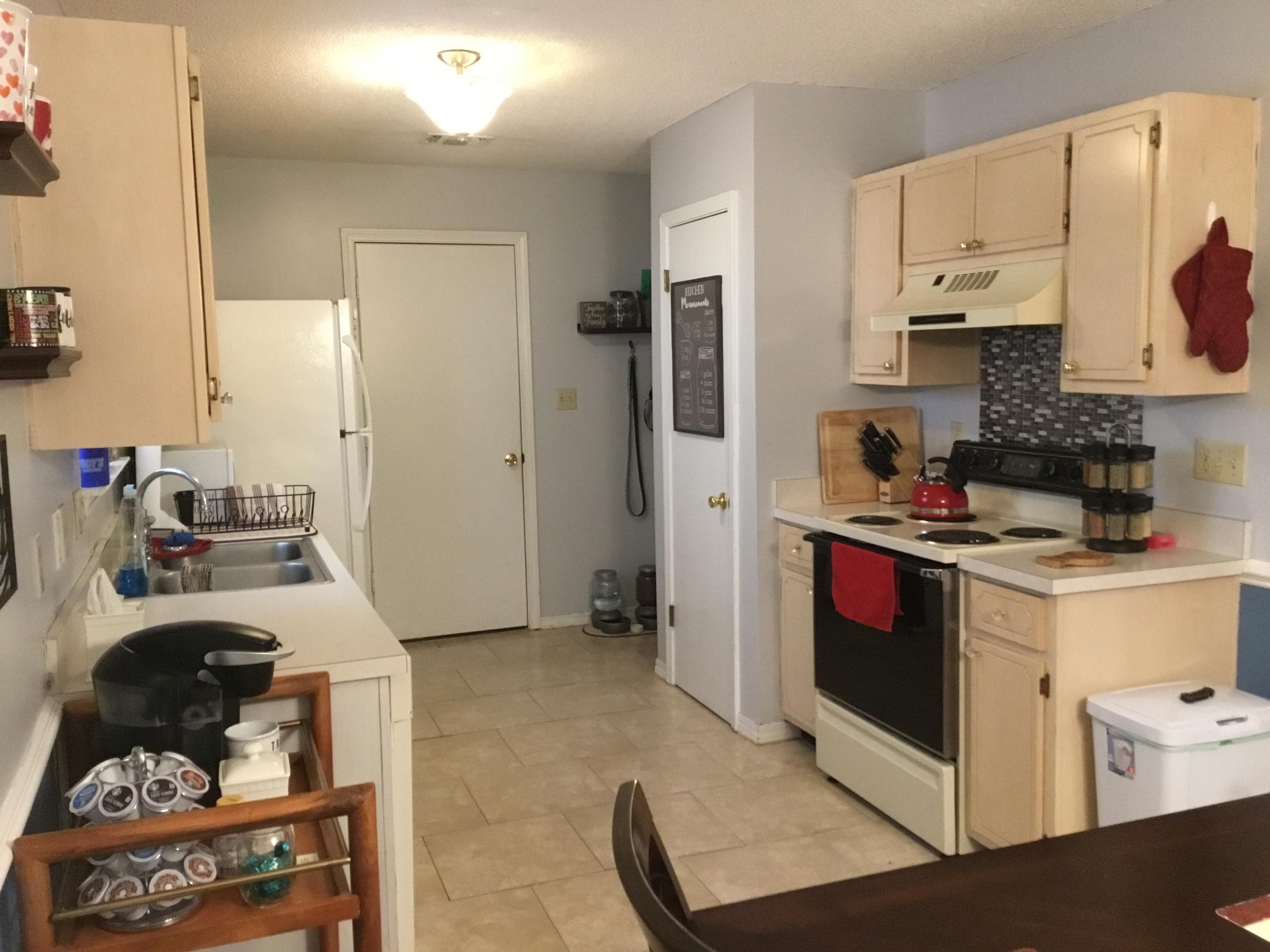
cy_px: 476
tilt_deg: -6.6
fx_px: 1137
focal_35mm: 31
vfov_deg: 45.4
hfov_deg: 58.4
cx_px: 635
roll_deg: +1.3
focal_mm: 3.3
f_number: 2.4
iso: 250
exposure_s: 1/15
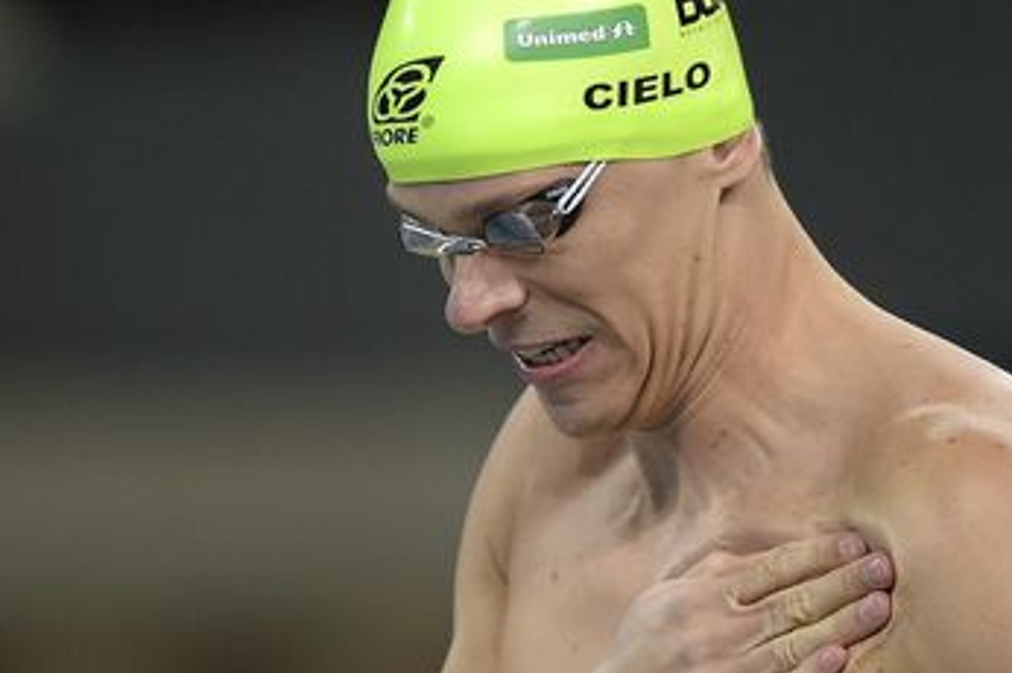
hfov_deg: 3.1
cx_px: 541
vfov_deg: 2.0
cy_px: 401
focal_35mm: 671
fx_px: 18844
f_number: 2.8
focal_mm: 400
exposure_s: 1/5000
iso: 3200
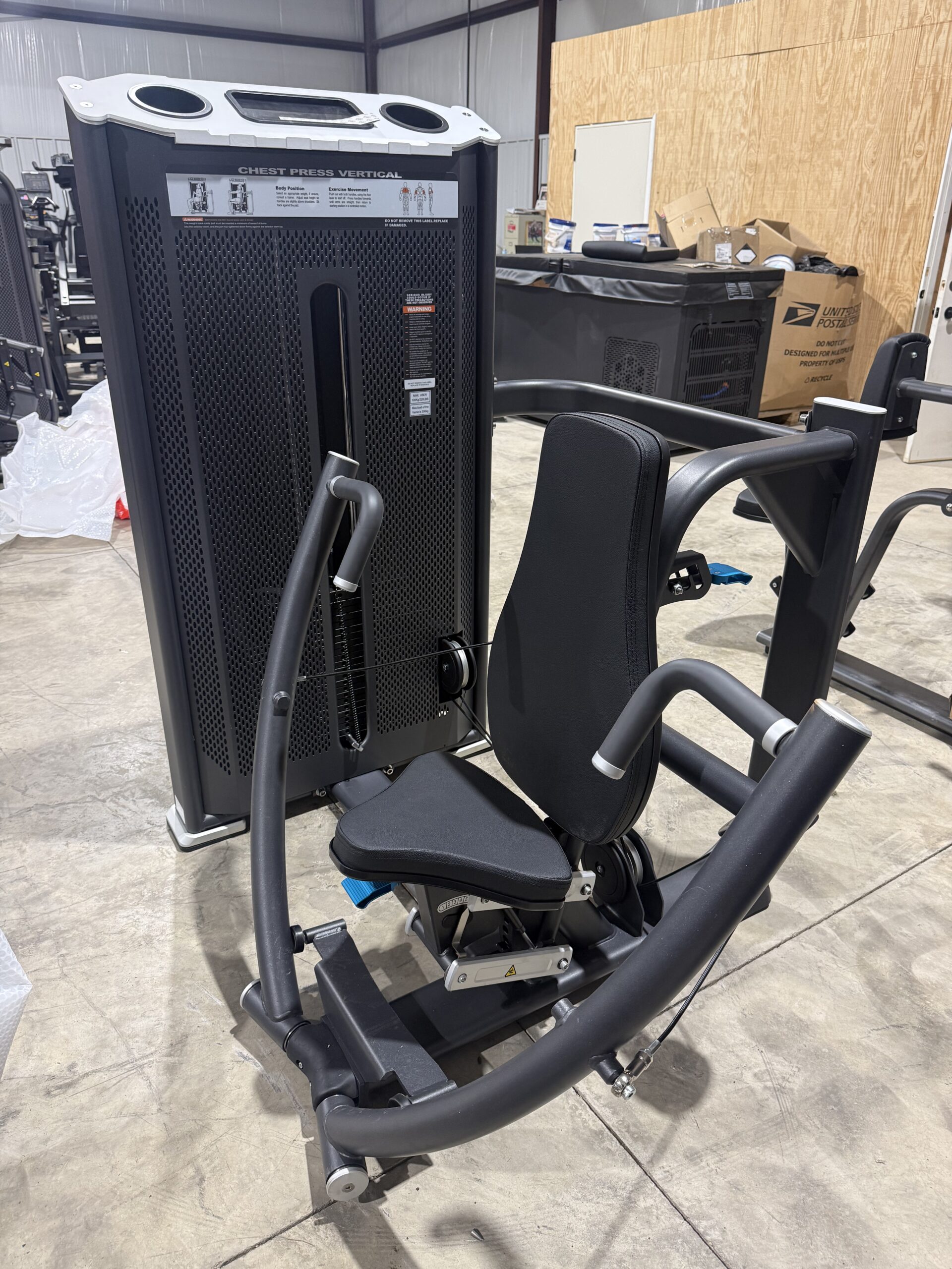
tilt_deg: -25.1
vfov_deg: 71.6
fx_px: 880
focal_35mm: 24
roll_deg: -1.6
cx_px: 476
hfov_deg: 56.8
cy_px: 634
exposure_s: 1/60
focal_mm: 6.76
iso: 200
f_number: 1.78
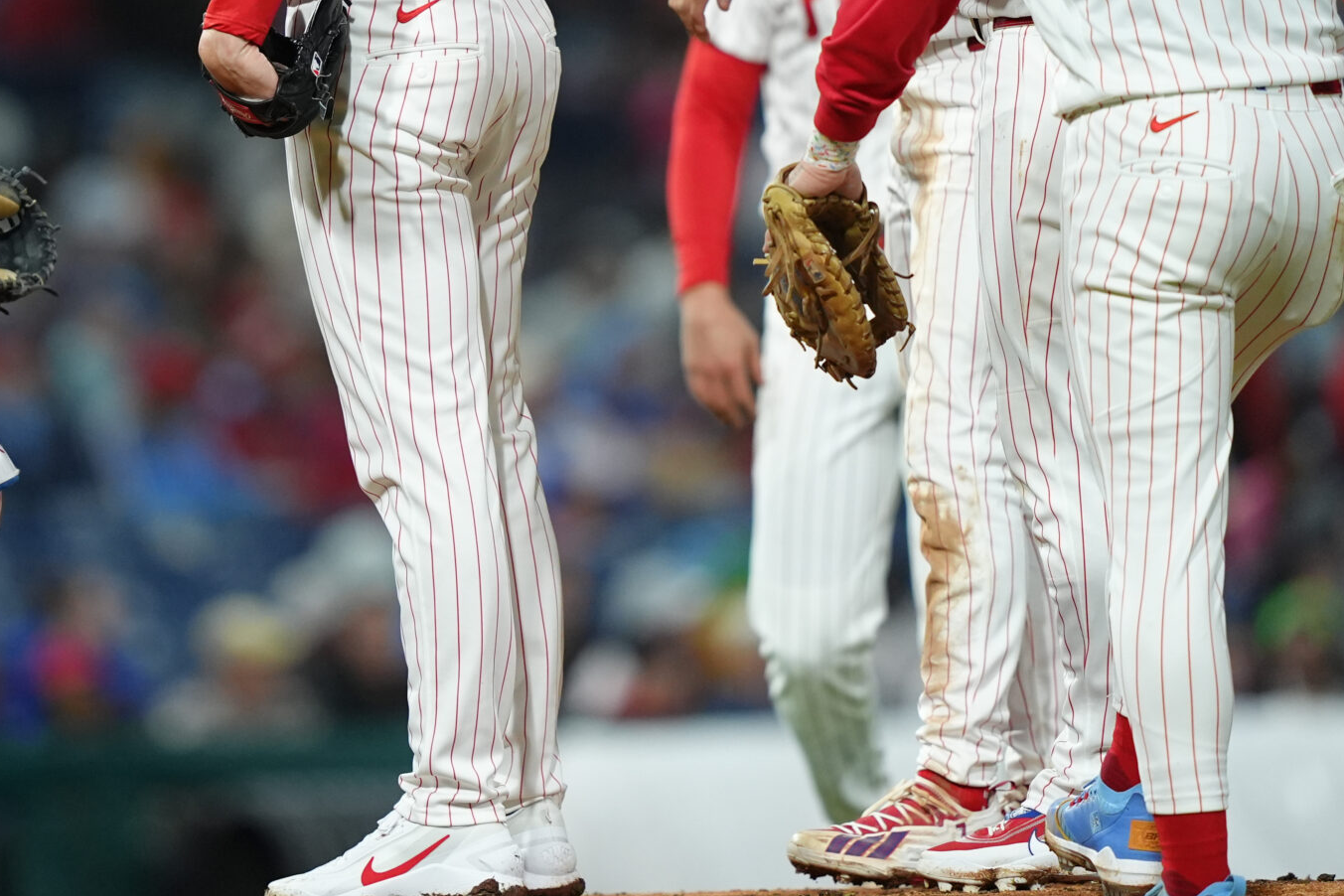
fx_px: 28259
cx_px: 391
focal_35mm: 757
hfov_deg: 2.7
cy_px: 124
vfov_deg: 1.8
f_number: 2.8
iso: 2000
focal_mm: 400
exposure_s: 1/2000
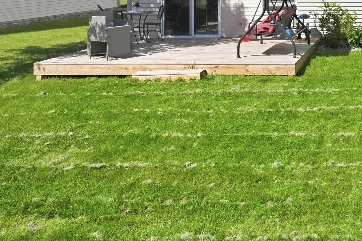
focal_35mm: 57
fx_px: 570
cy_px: -31
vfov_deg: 22.4
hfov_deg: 32.0
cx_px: 375
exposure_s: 1/4000
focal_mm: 16.5
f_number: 6.3
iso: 1600
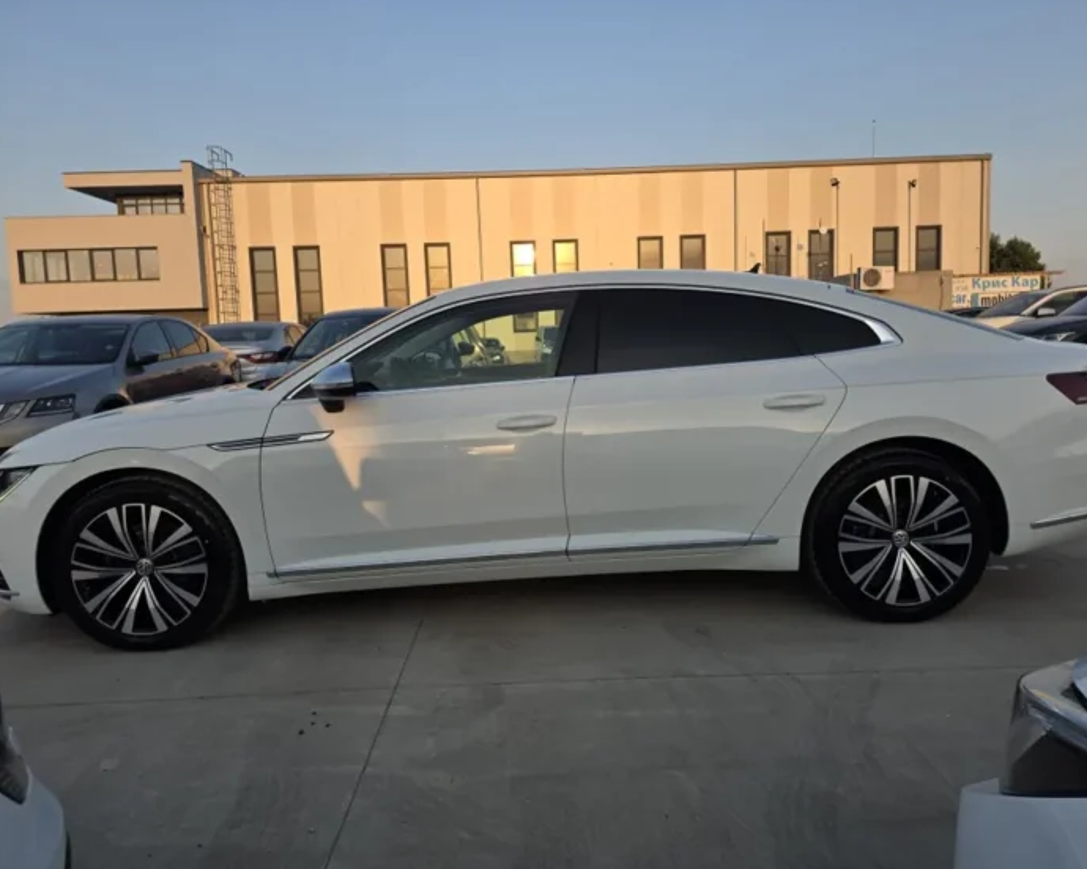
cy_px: 419
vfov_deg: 56.8
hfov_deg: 68.1
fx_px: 804
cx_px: 556
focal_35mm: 25
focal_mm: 6.25
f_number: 1.7
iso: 80
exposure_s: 1/2450
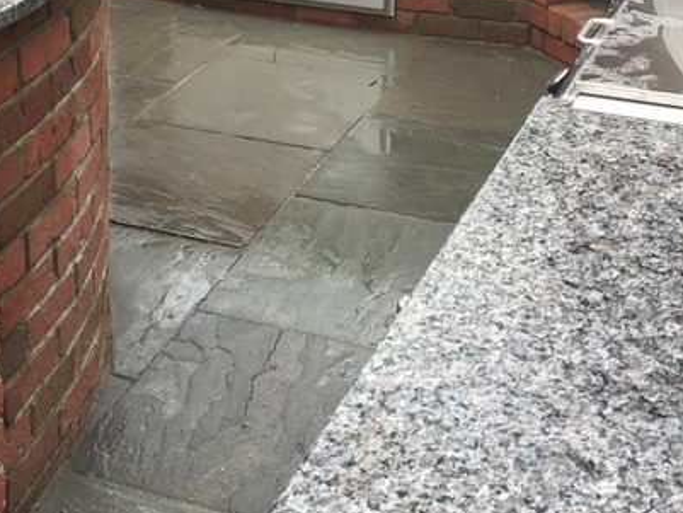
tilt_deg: -15.1
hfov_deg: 26.2
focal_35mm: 74
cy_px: -20
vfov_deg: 19.3
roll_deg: +1.2
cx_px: 235
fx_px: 1461
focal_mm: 4.15
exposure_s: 1/120
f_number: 2.2
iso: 32
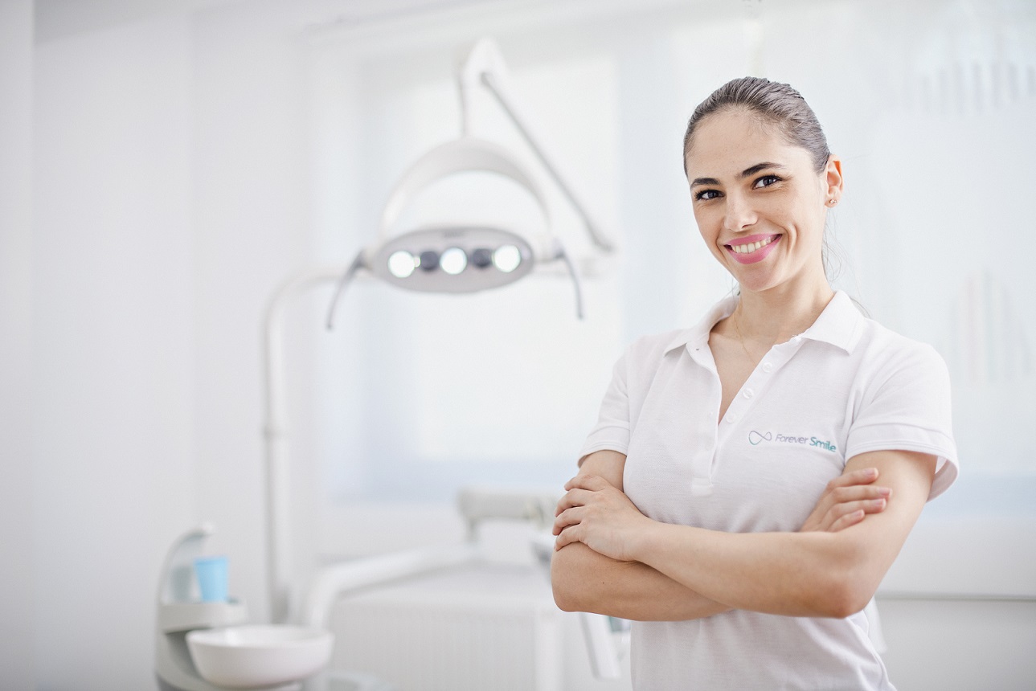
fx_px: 1439
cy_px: 346
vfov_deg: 27.0
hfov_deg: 39.6
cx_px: 518
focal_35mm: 50
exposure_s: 1/400
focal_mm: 50
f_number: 2
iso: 250
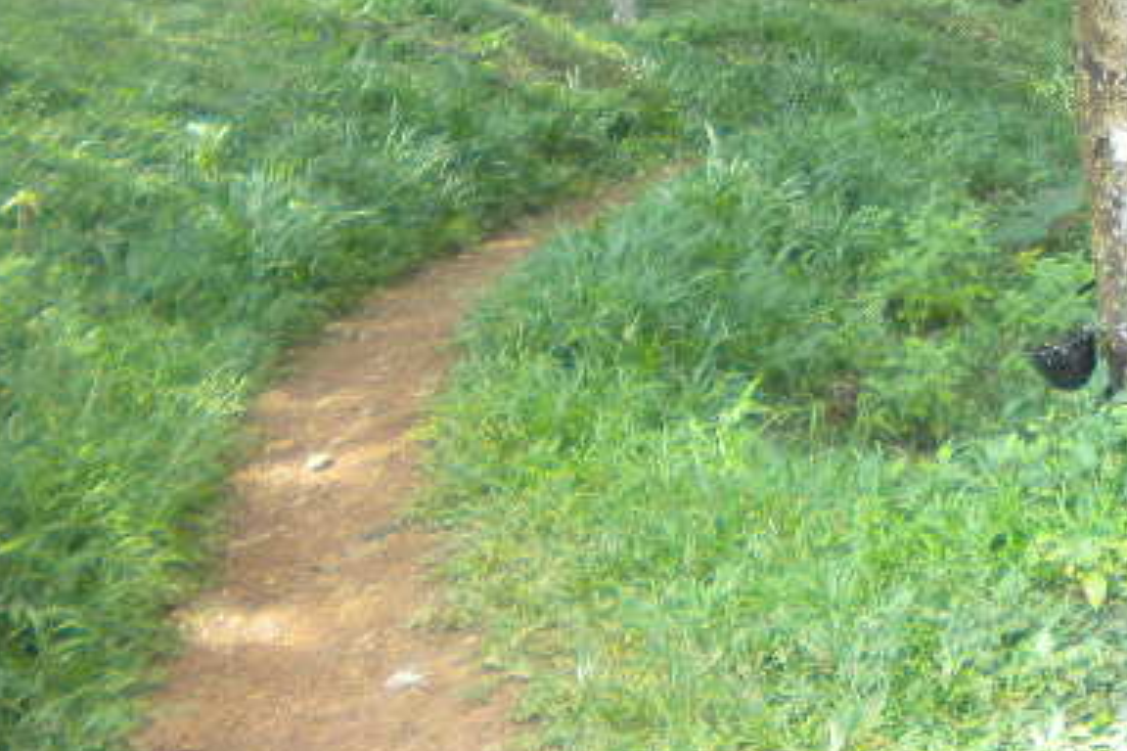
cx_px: 1420
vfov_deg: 13.6
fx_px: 3036
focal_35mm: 97
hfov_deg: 19.6
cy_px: -241
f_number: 3.1
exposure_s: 1/62.2
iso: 87
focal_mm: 6.3
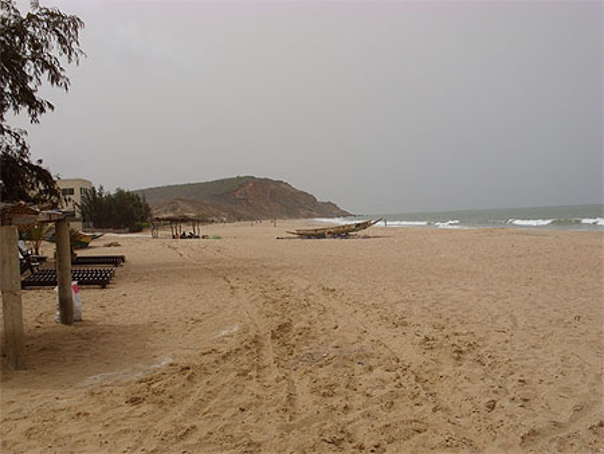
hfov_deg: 49.0
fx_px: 663
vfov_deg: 37.8
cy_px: 227
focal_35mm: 38
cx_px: 302
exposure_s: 1/804
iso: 50
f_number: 4.9
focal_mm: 6.3
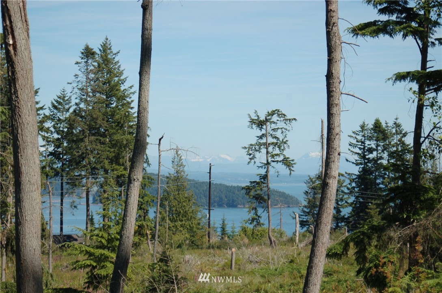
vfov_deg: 11.4
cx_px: 221
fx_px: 1471
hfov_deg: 17.1
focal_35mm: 120
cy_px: 146
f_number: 5.6
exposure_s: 1/640
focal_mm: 80
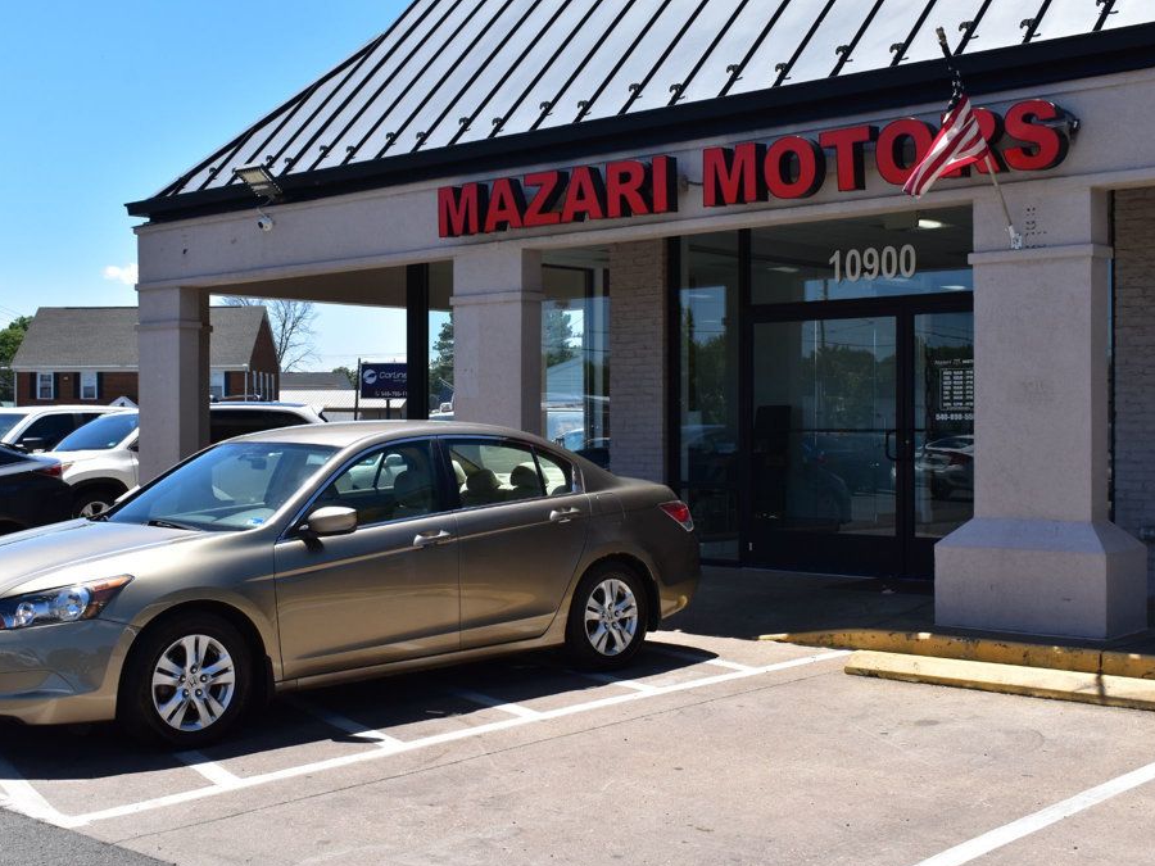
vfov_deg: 30.5
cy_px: 435
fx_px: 1586
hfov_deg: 39.9
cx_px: 509
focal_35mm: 48
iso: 400
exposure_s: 1/500
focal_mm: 29
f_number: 11
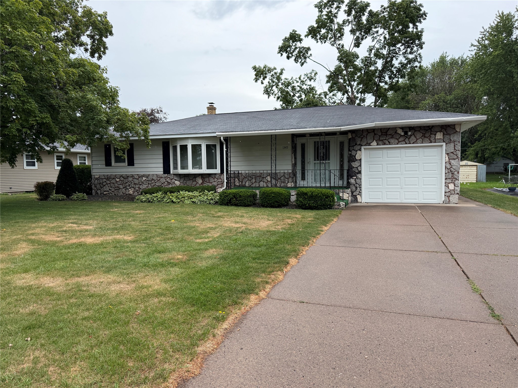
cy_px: 194
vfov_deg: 56.8
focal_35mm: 24
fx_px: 359
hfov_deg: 71.6
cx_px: 259
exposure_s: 1/1812
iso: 100
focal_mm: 6.76
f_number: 1.78
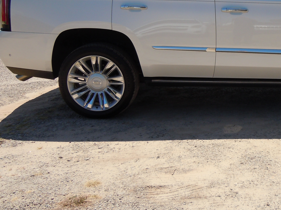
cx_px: 226
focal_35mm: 53
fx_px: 430
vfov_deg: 27.3
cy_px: 67
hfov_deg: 35.0
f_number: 3.5
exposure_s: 1/1000
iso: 100
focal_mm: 5.4
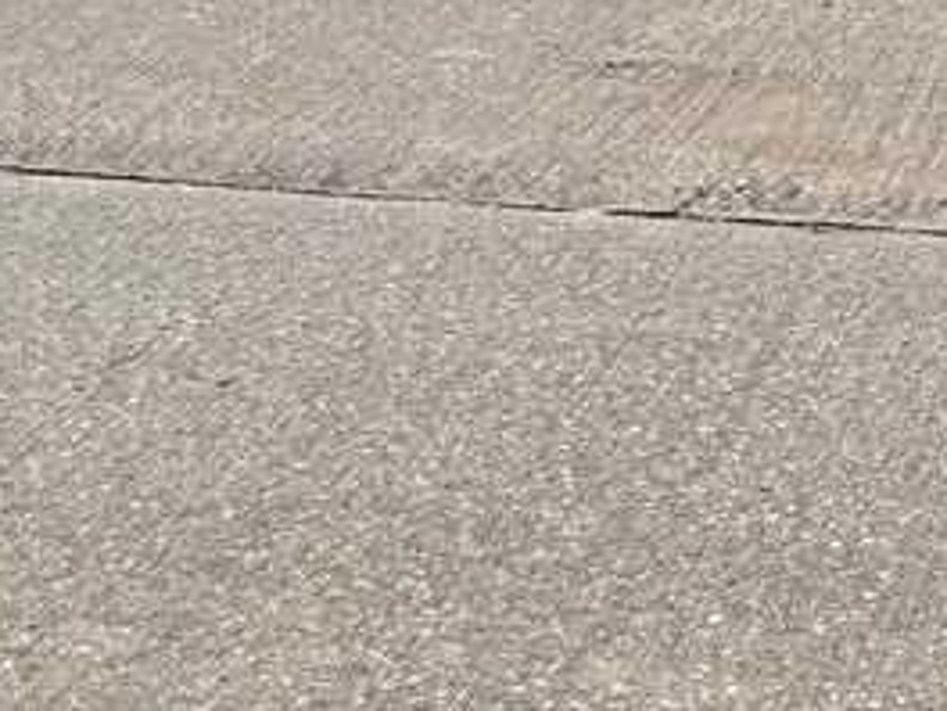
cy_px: -664
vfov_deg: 12.9
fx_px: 2763
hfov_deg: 18.7
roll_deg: -0.8
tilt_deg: -2.0
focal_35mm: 101
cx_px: 1047
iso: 50
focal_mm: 5.96
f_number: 1.6
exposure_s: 1/4255
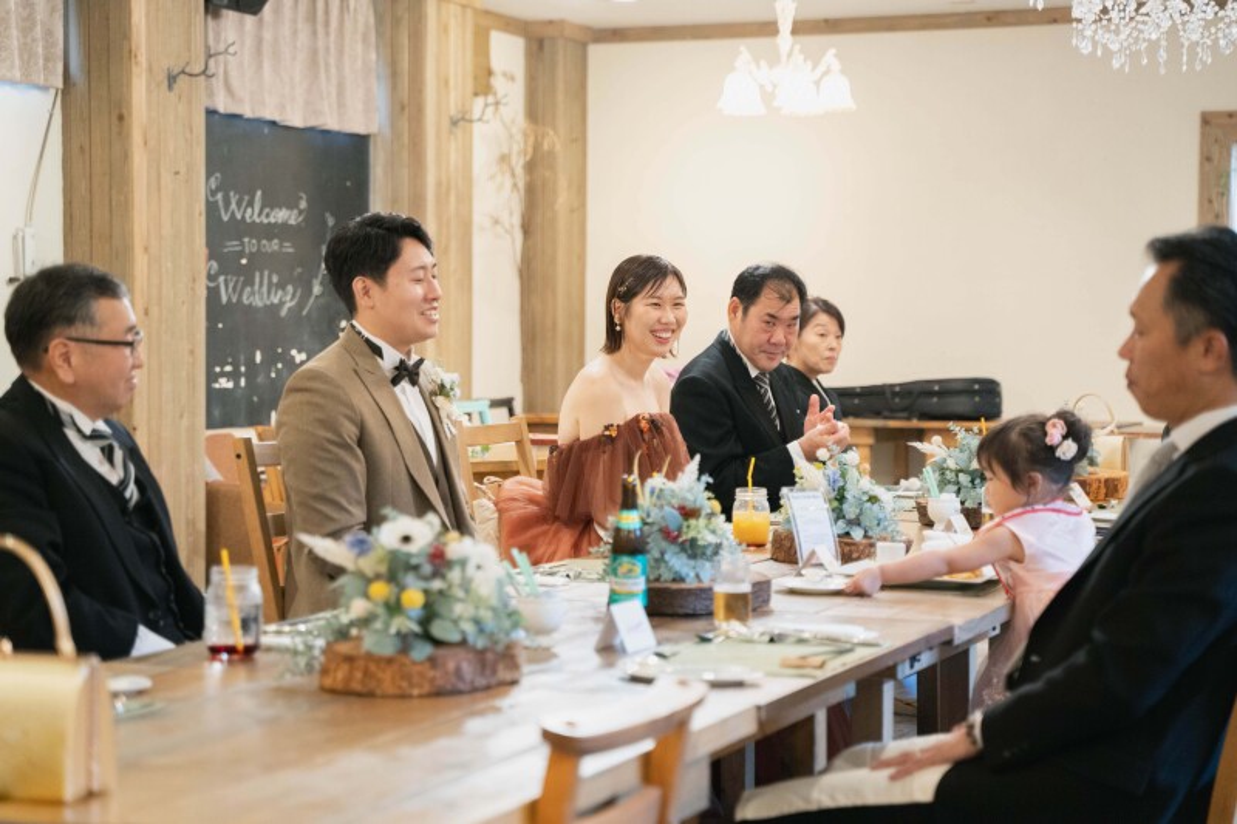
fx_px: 2576
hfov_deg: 27.0
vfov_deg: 18.2
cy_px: 412
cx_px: 618
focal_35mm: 75
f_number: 3.5
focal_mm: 75
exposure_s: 1/100
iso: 3200
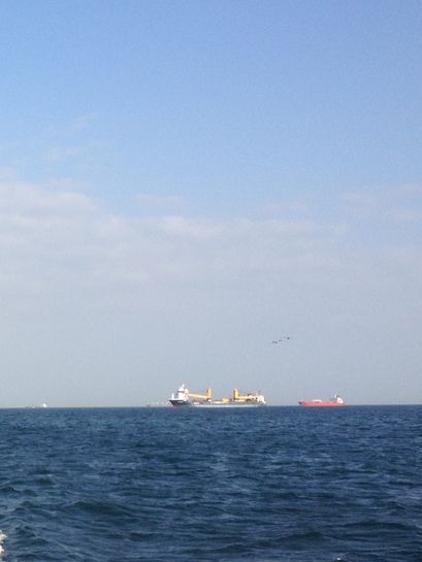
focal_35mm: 77
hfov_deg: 18.1
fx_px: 1251
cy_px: 341
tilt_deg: +0.4
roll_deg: -0.3
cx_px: -91
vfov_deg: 25.3
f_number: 2.4
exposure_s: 1/1577
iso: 50
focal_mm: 4.28
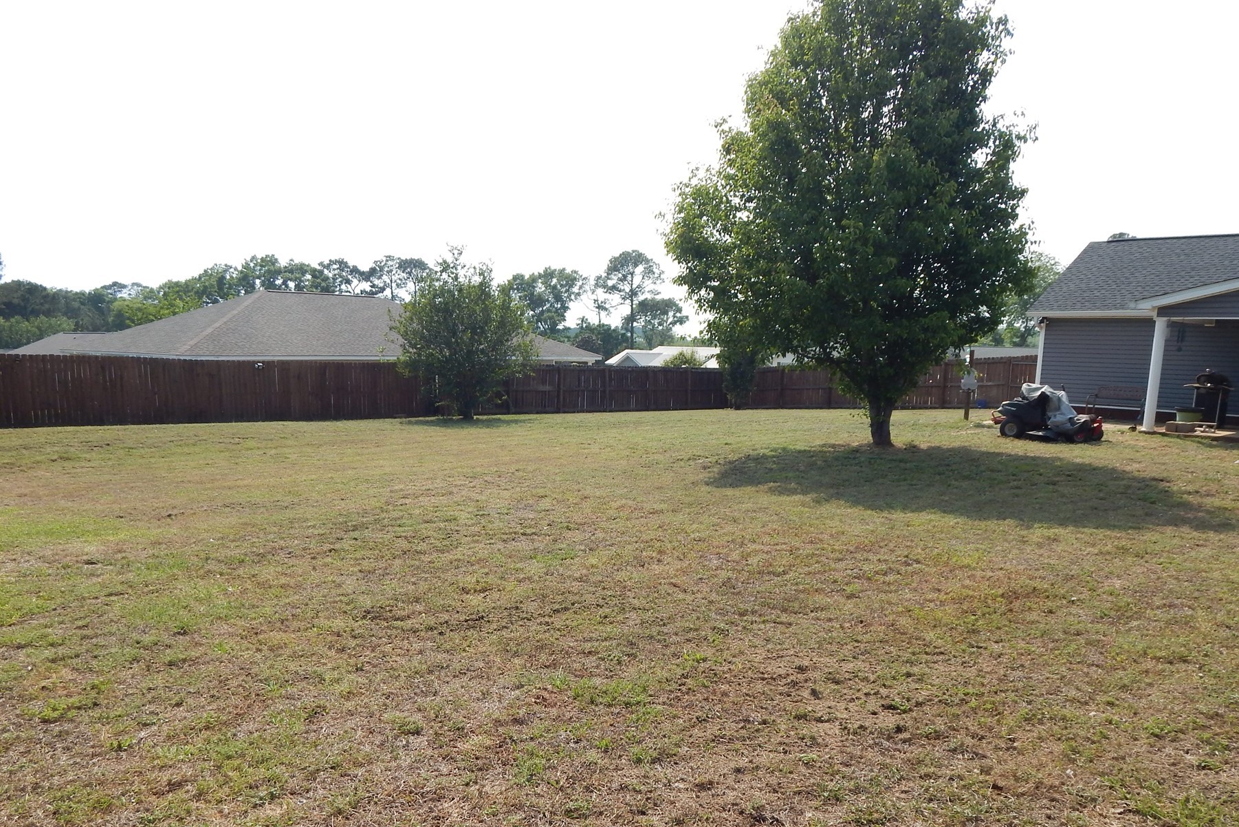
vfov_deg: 49.1
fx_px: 895
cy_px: 517
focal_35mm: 26
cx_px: 616
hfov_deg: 69.4
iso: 125
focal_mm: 4
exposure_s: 1/400
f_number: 6
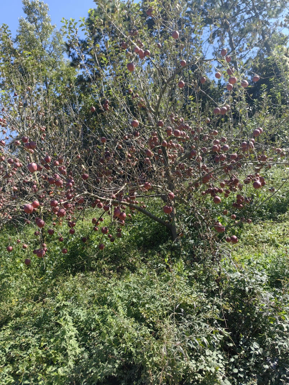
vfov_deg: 65.3
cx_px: 144
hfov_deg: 51.3
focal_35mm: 27
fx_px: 301
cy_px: 192
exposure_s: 1/1443
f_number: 2
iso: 50
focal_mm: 5.75
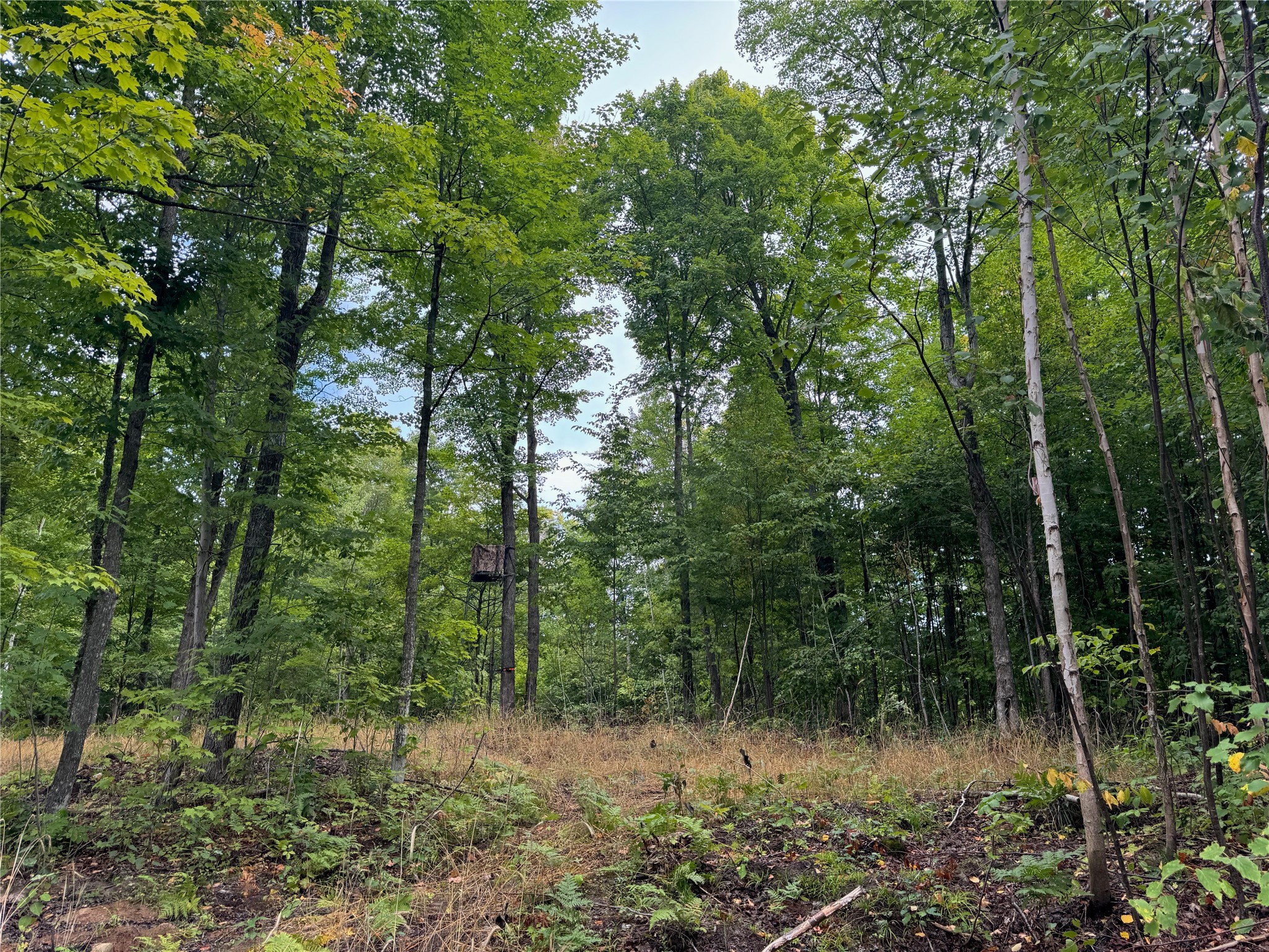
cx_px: 634
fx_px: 880
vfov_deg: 56.8
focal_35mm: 24
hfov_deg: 71.6
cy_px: 476
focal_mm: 6.76
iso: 80
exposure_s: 1/409
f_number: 1.78
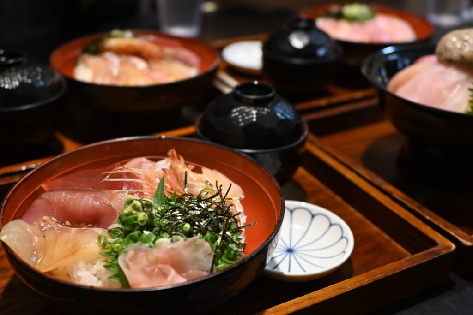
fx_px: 552
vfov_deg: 31.9
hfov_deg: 46.4
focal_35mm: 42
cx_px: 236
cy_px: 158
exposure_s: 1/125
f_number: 2.8
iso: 3200
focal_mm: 28
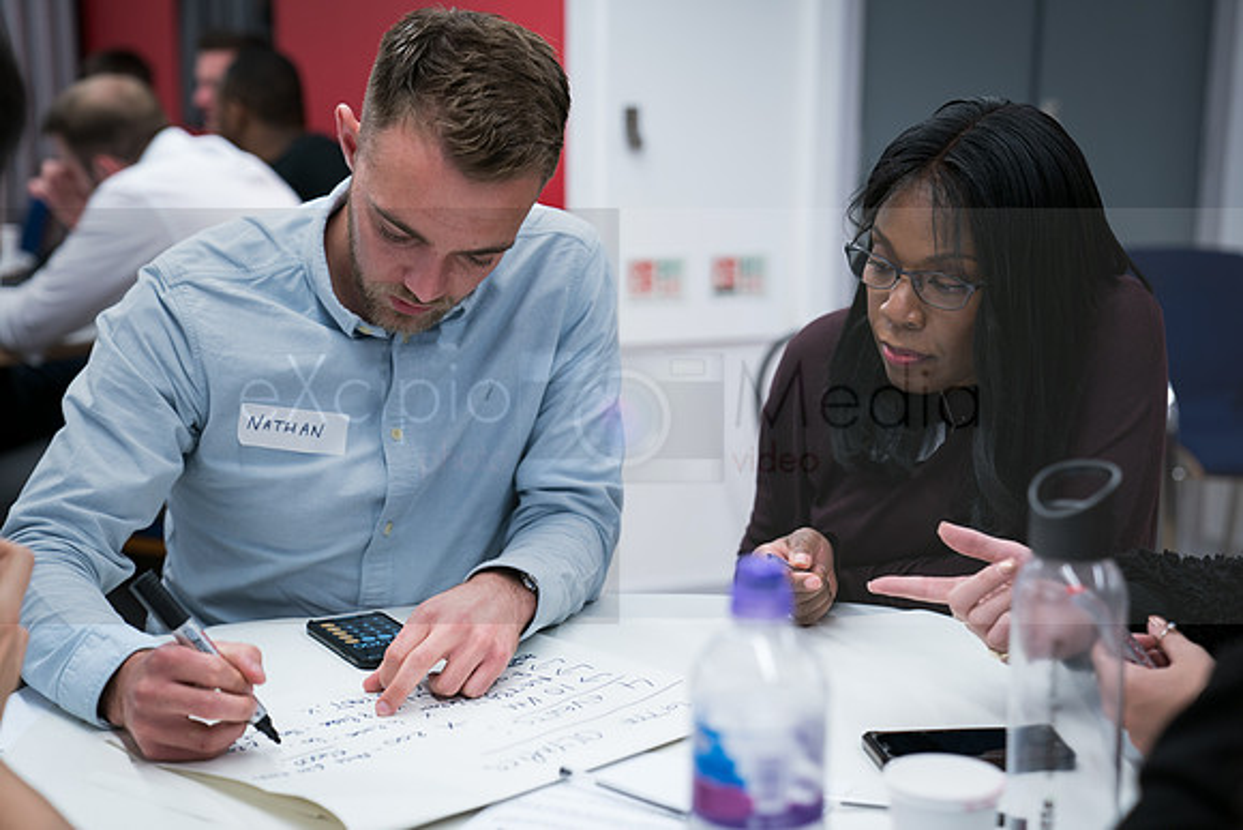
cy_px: 439
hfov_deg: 33.8
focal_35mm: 59
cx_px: 657
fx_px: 2044
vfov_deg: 22.9
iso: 500
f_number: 2.8
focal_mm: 56
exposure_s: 1/60
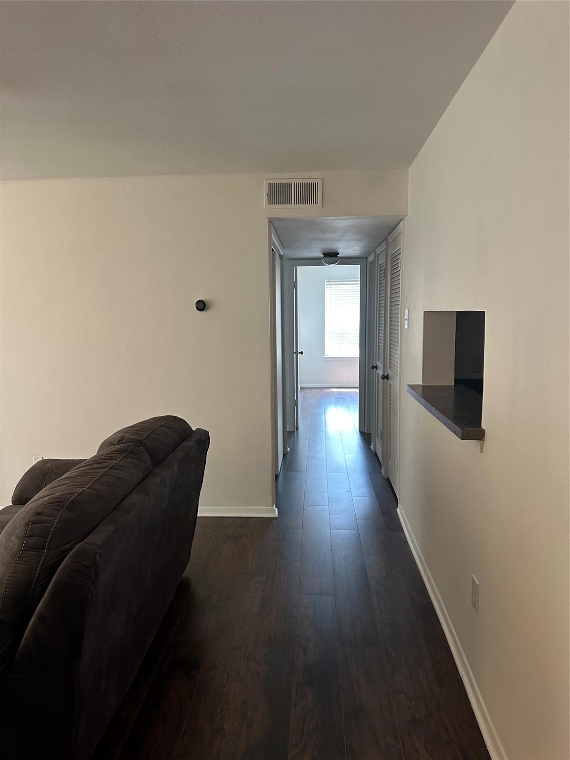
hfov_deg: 56.8
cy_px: 380
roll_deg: +0.4
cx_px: 285
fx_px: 527
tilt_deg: -7.3
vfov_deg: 71.6
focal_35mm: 24
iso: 400
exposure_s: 1/60
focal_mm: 6.86
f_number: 1.78
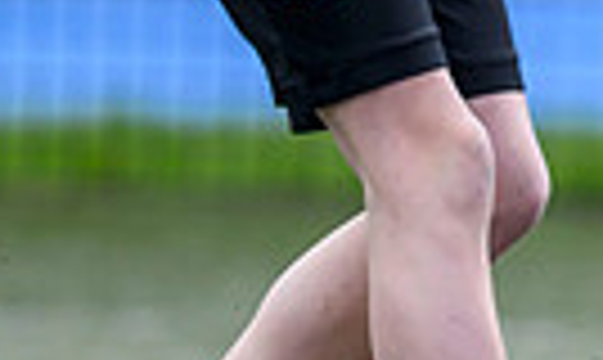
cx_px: 1438
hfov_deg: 0.9
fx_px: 38839
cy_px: 364
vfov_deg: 0.5
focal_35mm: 2393
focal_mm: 400
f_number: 3.5
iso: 500
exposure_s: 1/1600
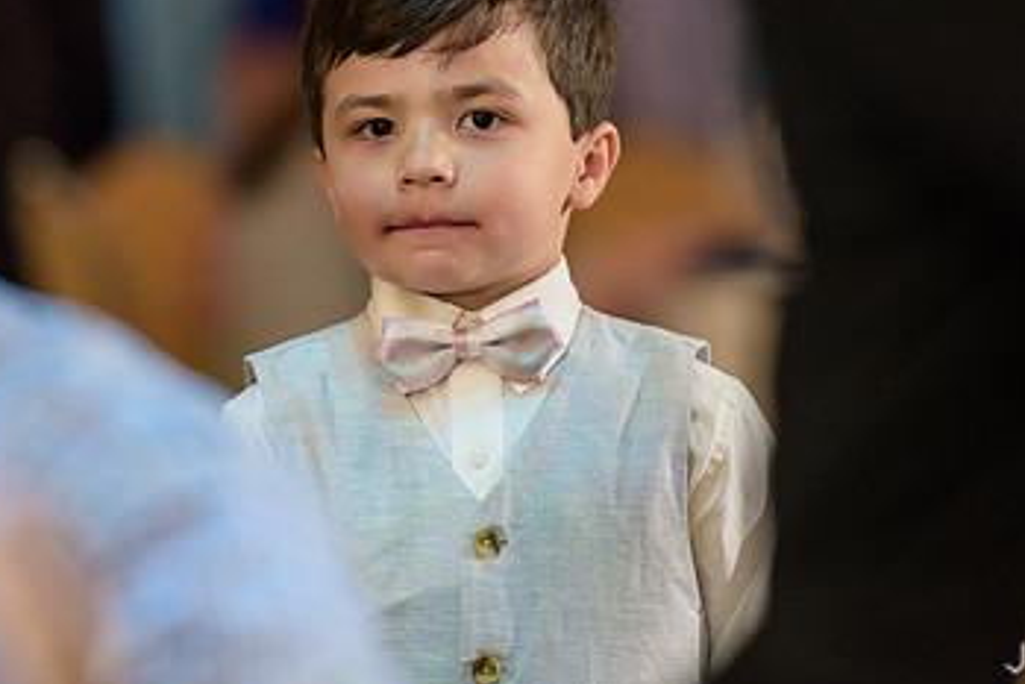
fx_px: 9456
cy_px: 169
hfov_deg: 6.2
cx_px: 435
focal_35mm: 332
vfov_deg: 4.1
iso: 1600
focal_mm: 200
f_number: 3.2
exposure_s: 1/125
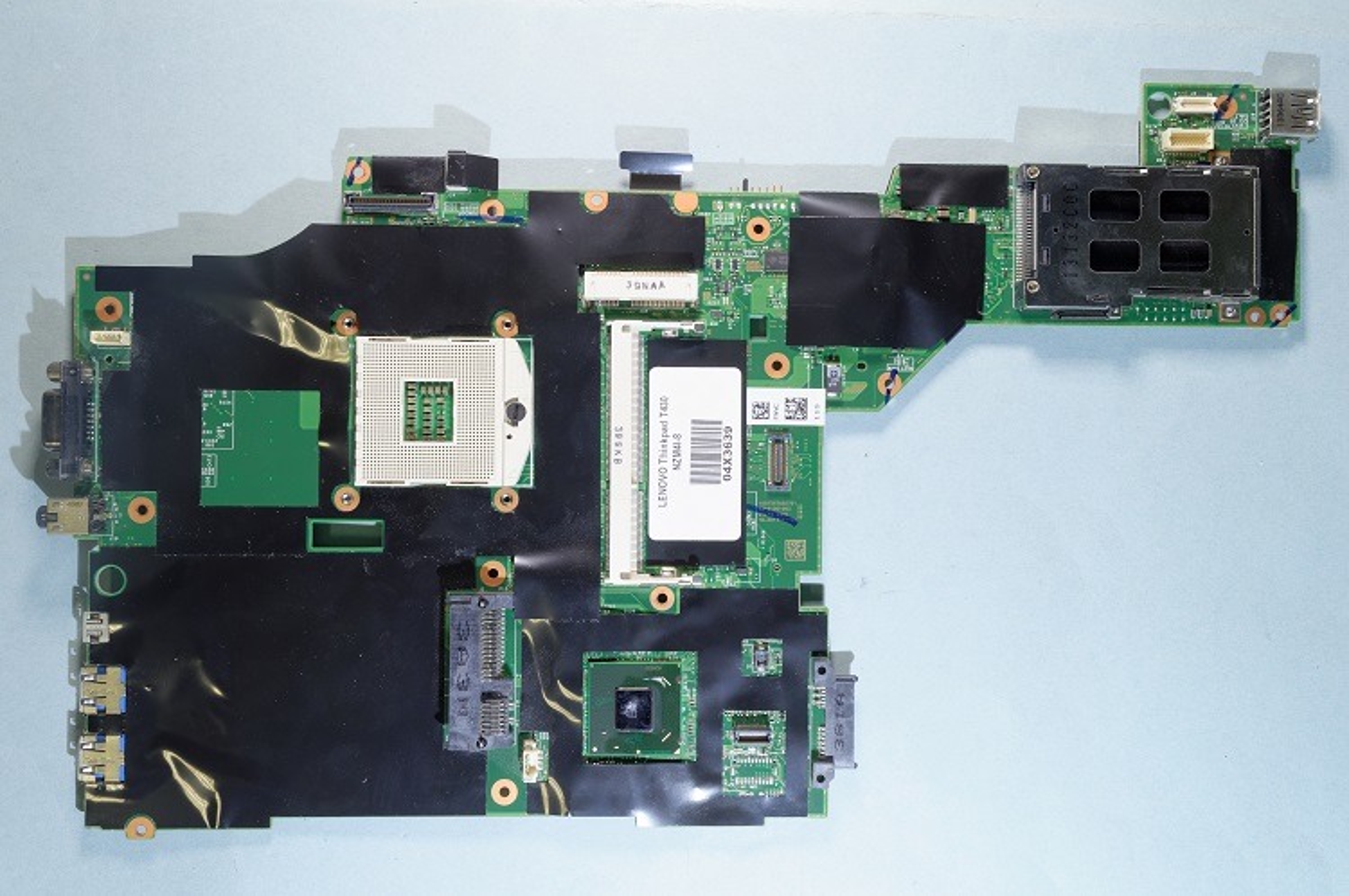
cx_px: 674
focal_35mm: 32
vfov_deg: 41.6
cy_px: 448
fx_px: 1179
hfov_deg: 59.6
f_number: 8
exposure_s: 1/3
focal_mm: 21
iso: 100
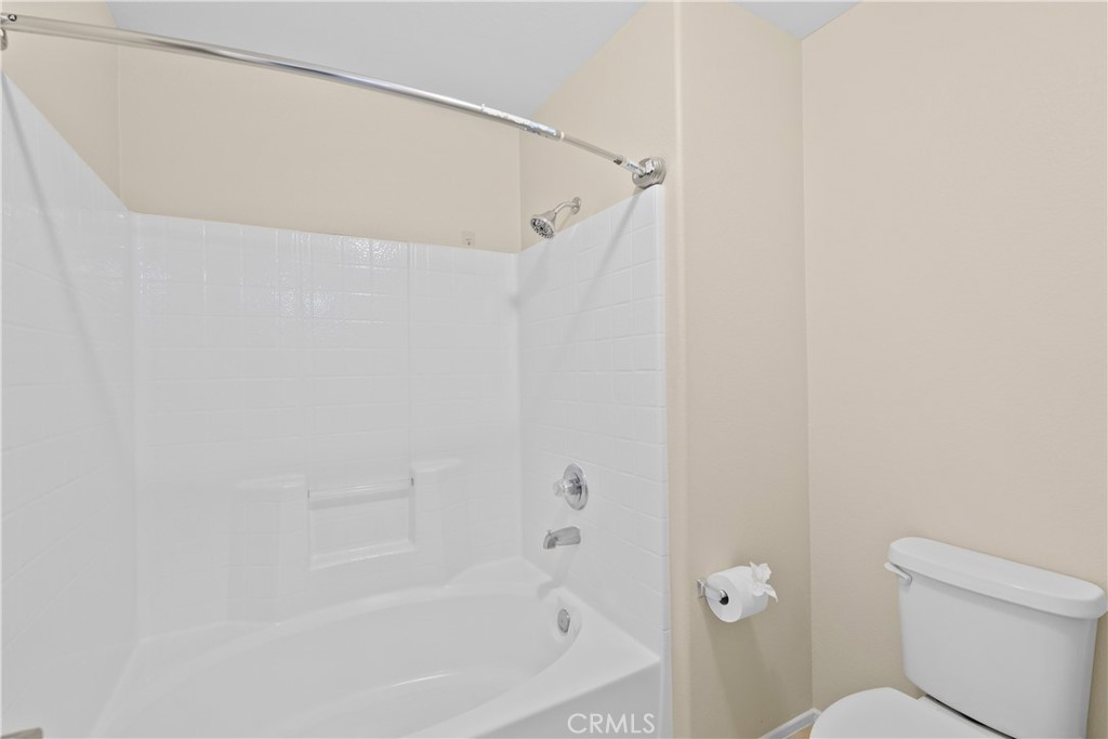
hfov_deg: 96.7
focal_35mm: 16
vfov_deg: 73.8
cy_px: 370
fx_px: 492
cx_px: 554
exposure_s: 1/15
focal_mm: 16
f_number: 5
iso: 1000
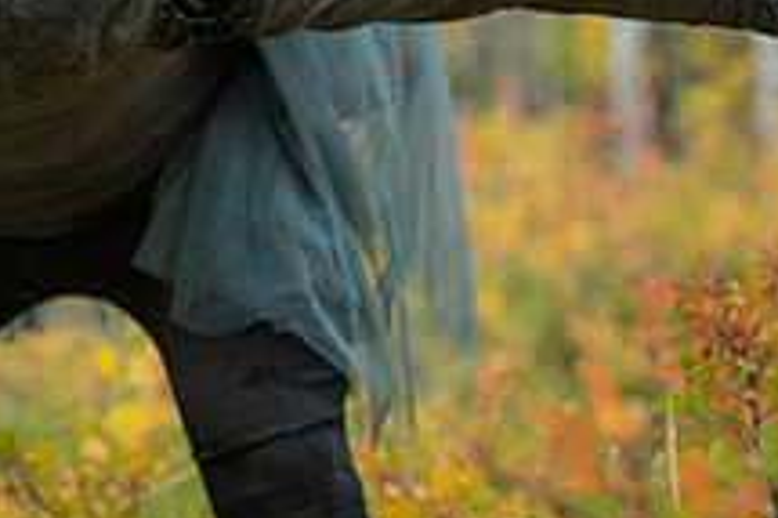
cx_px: 109
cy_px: -152
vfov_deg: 9.9
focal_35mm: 135
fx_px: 2915
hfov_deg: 15.1
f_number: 2.2
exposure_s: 1/500
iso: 1250
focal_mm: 50
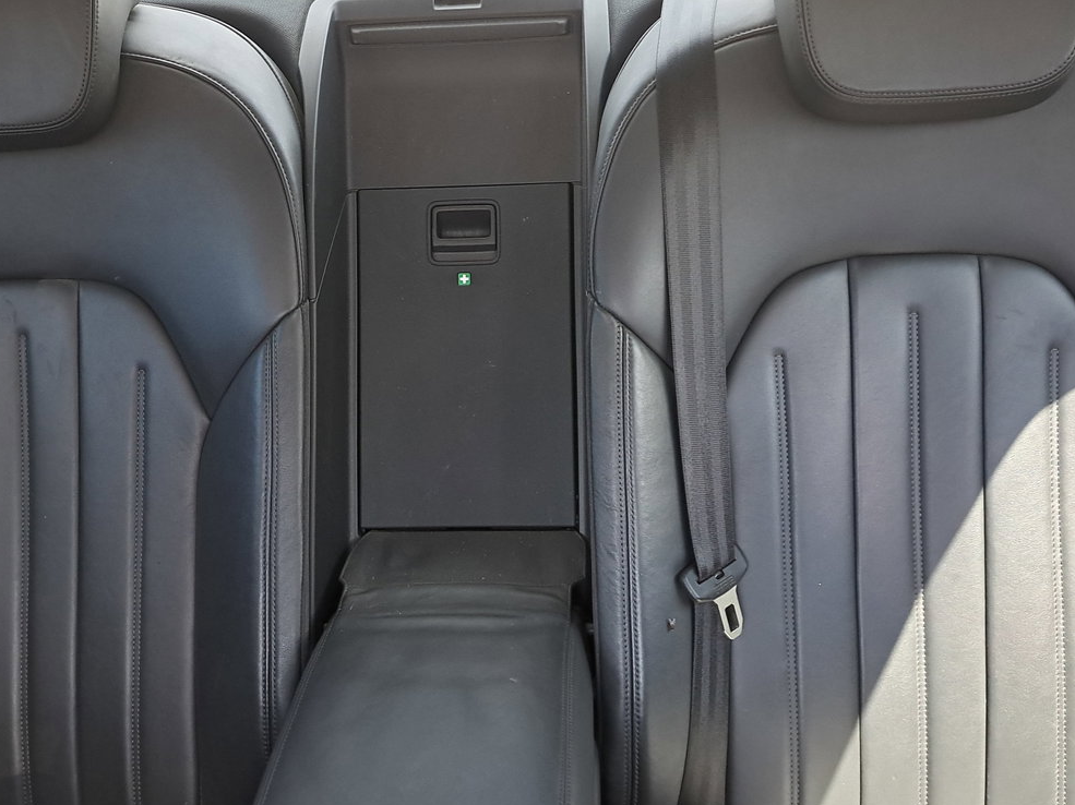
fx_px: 1211
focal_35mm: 39
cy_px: 374
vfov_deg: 36.8
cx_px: 457
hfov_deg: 47.7
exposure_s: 1/50
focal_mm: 5.23
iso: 69
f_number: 1.8
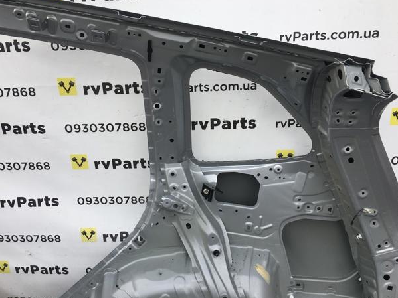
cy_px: 142
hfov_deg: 58.3
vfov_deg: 45.4
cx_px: 190
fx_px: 356
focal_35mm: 31
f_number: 2.2
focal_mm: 4.15
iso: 25
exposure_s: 1/377
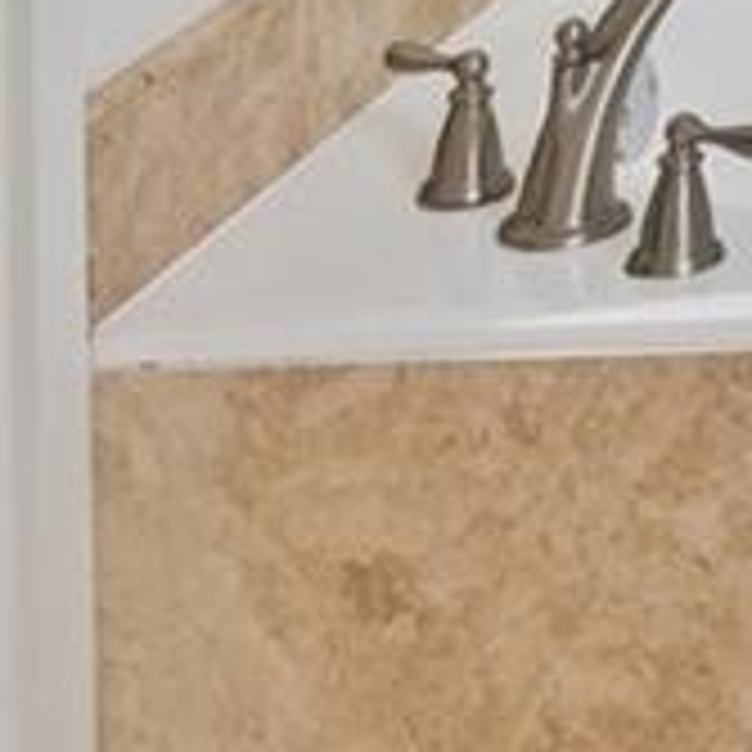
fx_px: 2802
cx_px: 2085
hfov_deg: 11.2
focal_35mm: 114
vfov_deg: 12.0
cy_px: -1096
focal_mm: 14
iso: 500
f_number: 8
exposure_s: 1/13
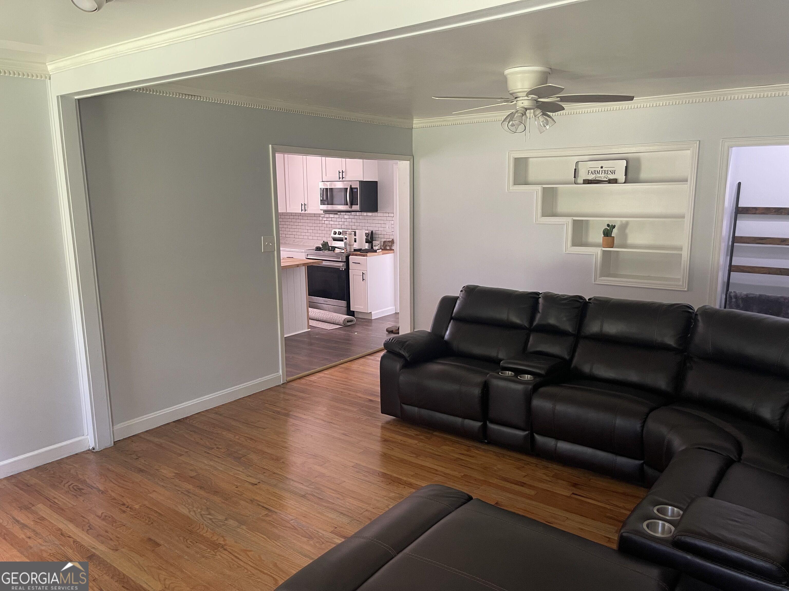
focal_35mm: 25
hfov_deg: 69.4
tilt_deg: -11.2
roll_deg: -0.1
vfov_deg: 54.9
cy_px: 296
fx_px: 570
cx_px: 394
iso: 160
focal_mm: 5.1
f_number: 1.6
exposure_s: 1/60
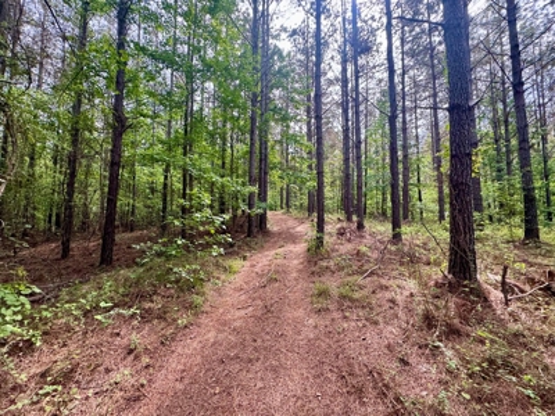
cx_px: 278
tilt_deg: -2.8
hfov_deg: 102.1
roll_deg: -1.7
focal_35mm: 14
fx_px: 224
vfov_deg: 85.7
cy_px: 208
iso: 50
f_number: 2.2
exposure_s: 1/99
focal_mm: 2.22
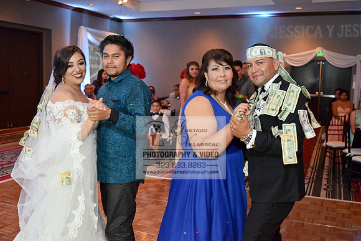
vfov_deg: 35.5
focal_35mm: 38
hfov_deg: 51.3
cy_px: 120
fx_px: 376
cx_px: 180
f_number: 5
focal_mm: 25
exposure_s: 1/80
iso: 4000
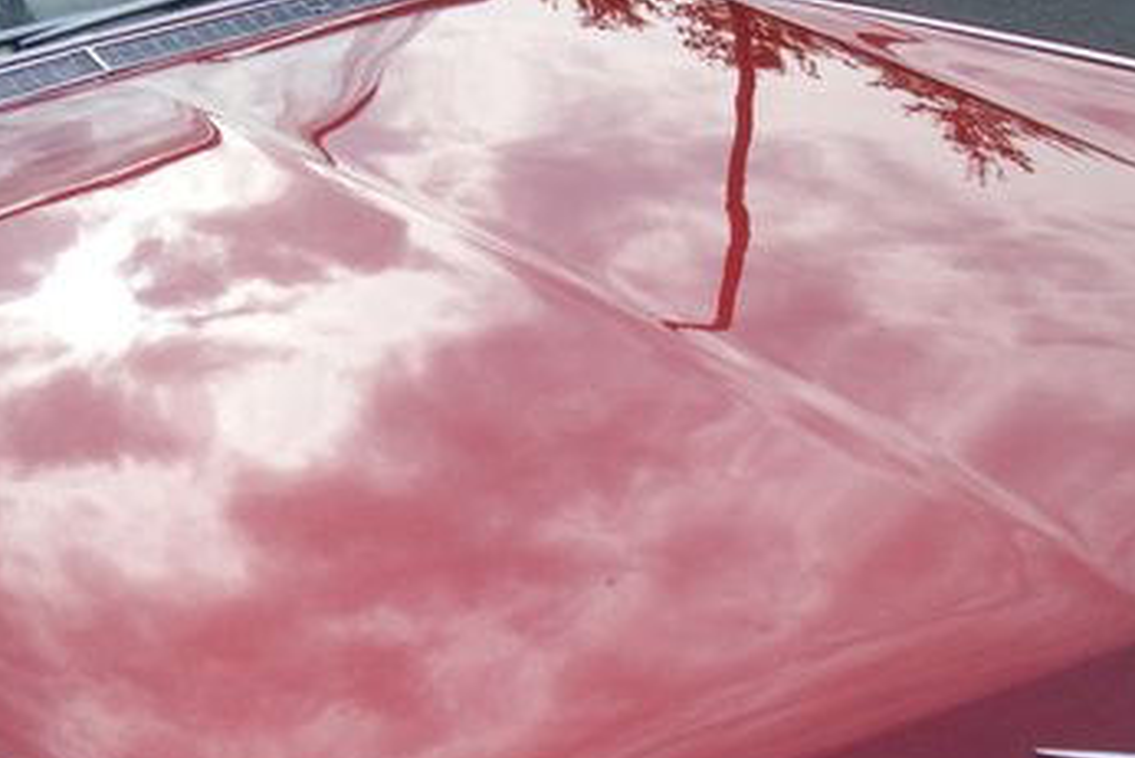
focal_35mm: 50
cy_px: 614
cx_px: 538
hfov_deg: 39.6
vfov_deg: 26.5
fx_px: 1577
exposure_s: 1/80
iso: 100
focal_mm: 18
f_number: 9
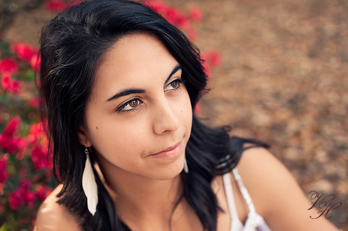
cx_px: 174
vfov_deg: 27.0
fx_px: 483
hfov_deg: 39.6
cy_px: 116
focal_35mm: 50
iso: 200
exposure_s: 1/250
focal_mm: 50
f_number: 3.2
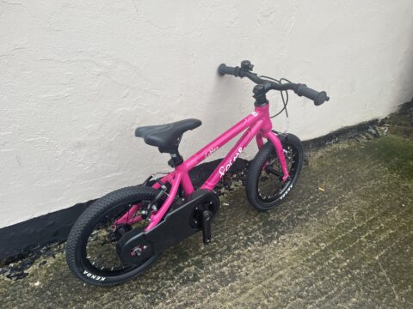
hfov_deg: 67.3
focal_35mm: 26
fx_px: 310
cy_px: 154
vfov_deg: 53.1
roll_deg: -3.0
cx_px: 206
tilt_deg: -30.4
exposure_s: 1/121
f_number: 1.6
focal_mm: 4.2
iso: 80
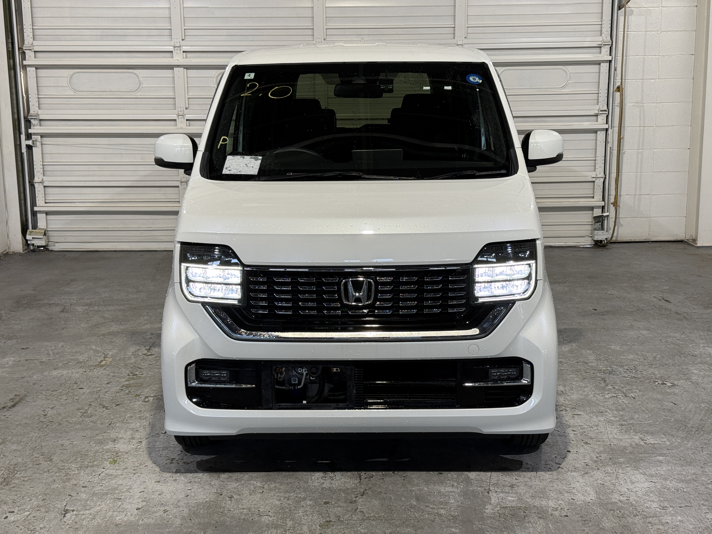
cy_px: 267
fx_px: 987
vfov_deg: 30.3
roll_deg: +0.2
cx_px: 356
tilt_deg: -10.2
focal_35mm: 48
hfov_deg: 39.7
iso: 64
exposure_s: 1/60
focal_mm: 6.76
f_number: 1.78
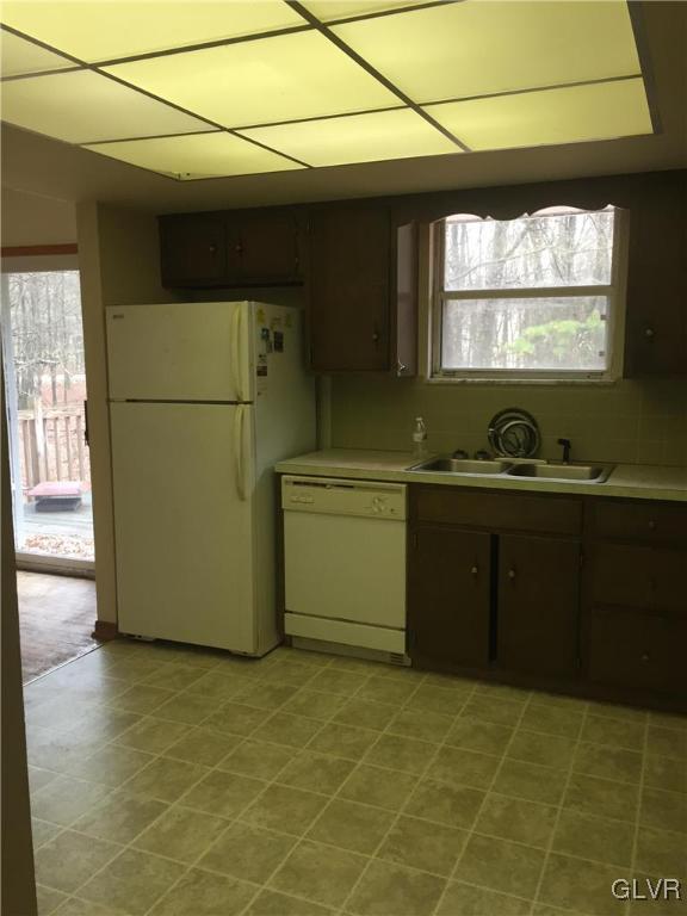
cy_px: 458
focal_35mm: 29
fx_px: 767
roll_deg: -0.3
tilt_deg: -8.4
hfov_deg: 48.2
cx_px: 344
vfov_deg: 61.7
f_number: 2.2
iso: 40
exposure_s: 1/30
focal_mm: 4.15
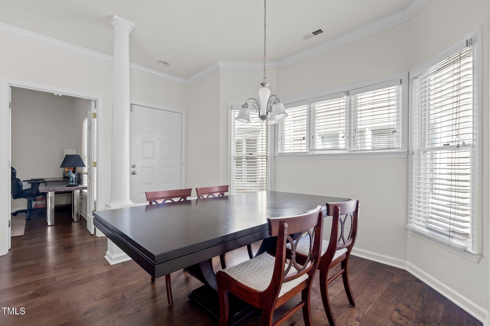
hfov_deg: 96.7
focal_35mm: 16
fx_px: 218
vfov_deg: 73.7
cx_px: 245
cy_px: 163
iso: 400
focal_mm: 16
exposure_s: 1/8
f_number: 8
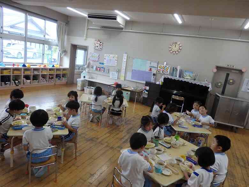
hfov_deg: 69.4
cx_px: 124
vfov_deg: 54.9
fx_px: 180
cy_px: 94
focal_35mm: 25
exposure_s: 1/30
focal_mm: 4.5
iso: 400
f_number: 3
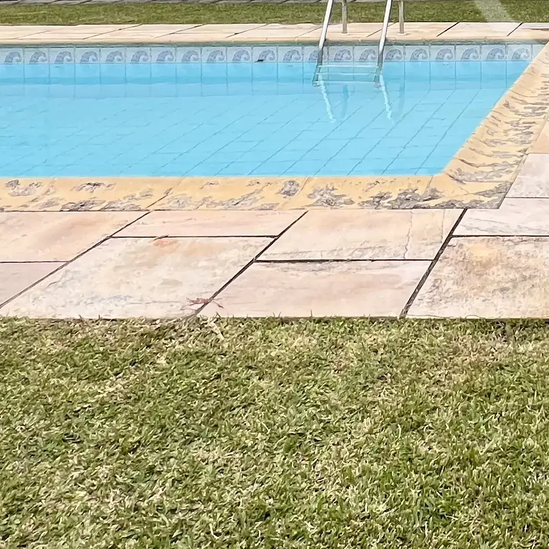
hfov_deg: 30.5
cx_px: 663
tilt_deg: +0.0
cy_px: -112
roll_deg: +0.8
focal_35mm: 47
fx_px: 843
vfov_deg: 30.5
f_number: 1.8
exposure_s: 1/386
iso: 32
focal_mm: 1.57
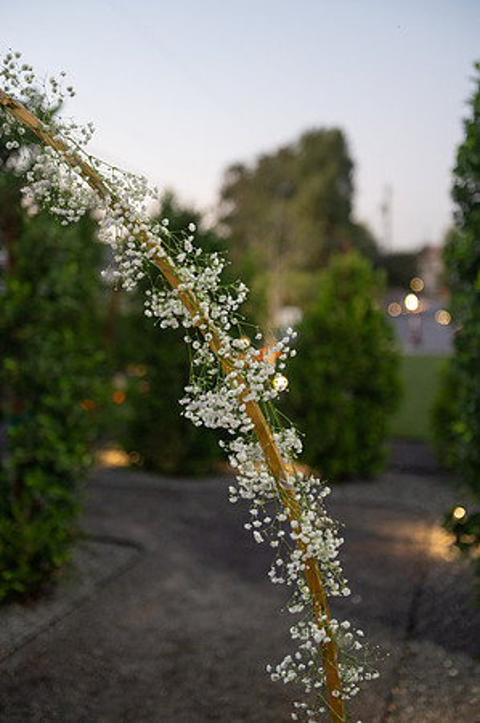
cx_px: 240
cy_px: 362
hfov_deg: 28.0
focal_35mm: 48
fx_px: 962
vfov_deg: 41.2
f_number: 2.8
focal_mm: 48
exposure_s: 1/80
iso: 1600
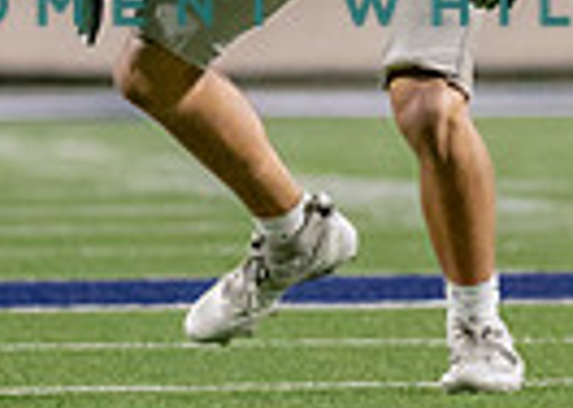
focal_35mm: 1866
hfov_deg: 1.1
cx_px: 419
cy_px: -330
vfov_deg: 0.8
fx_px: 30336
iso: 2000
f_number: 2.8
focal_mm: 200
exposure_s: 1/1250
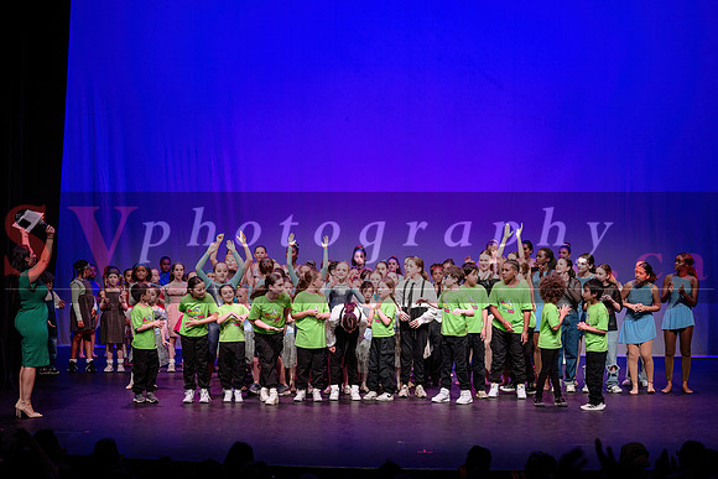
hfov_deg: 25.4
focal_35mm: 80
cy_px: 264
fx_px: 1594
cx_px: 354
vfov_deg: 17.1
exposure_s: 1/400
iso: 1000
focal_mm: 70
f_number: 2.8
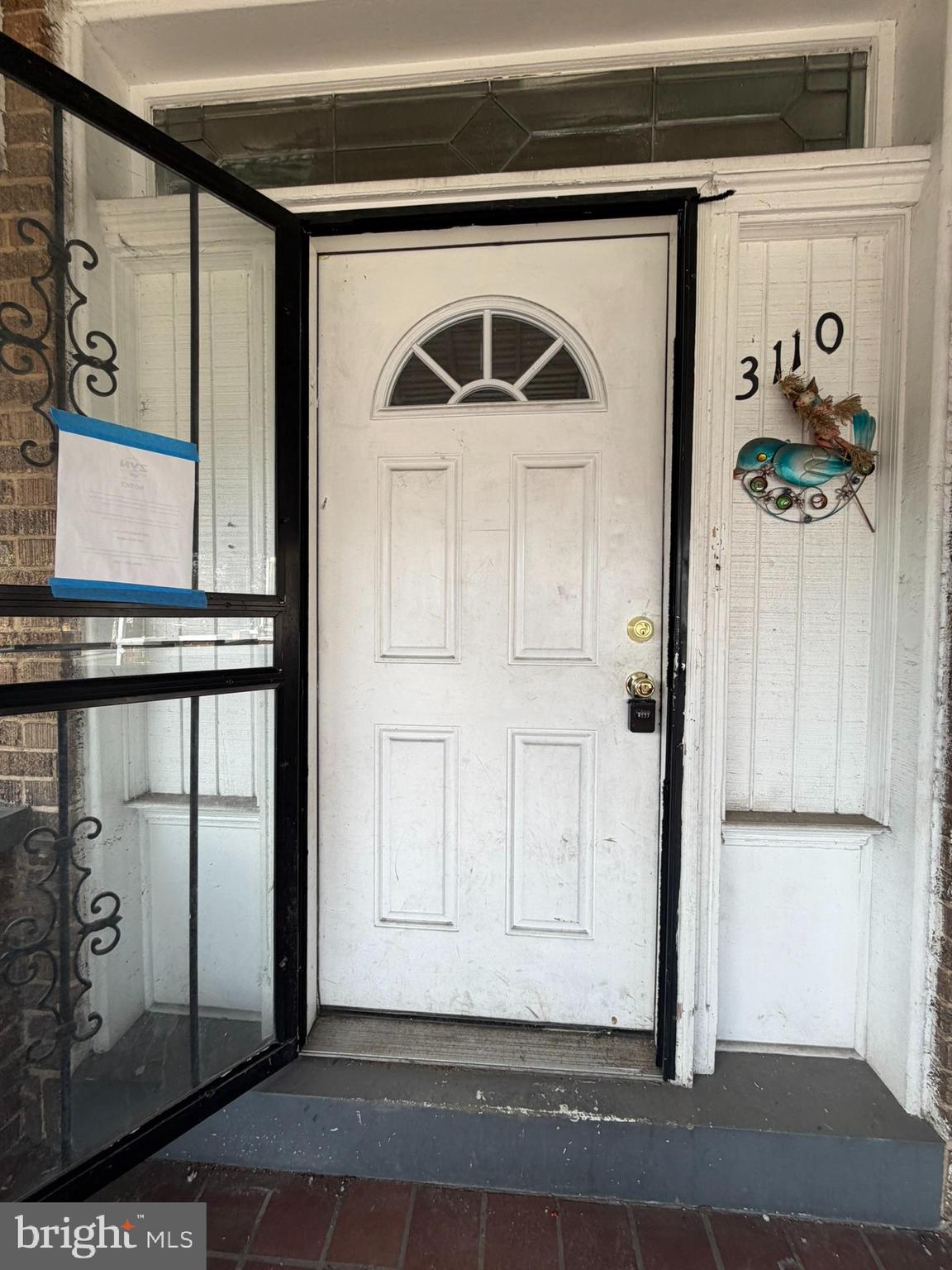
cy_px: 635
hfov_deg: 85.7
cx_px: 476
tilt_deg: -0.5
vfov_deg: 102.1
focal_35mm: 14
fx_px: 513
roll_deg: -1.7
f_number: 2.2
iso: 40
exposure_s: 1/245
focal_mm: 2.22
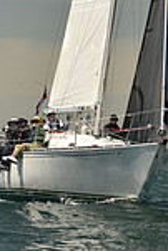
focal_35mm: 269
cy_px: -105
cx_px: 67
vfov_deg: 7.5
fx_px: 1879
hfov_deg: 5.1
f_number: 5
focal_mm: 70
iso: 250
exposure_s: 1/800
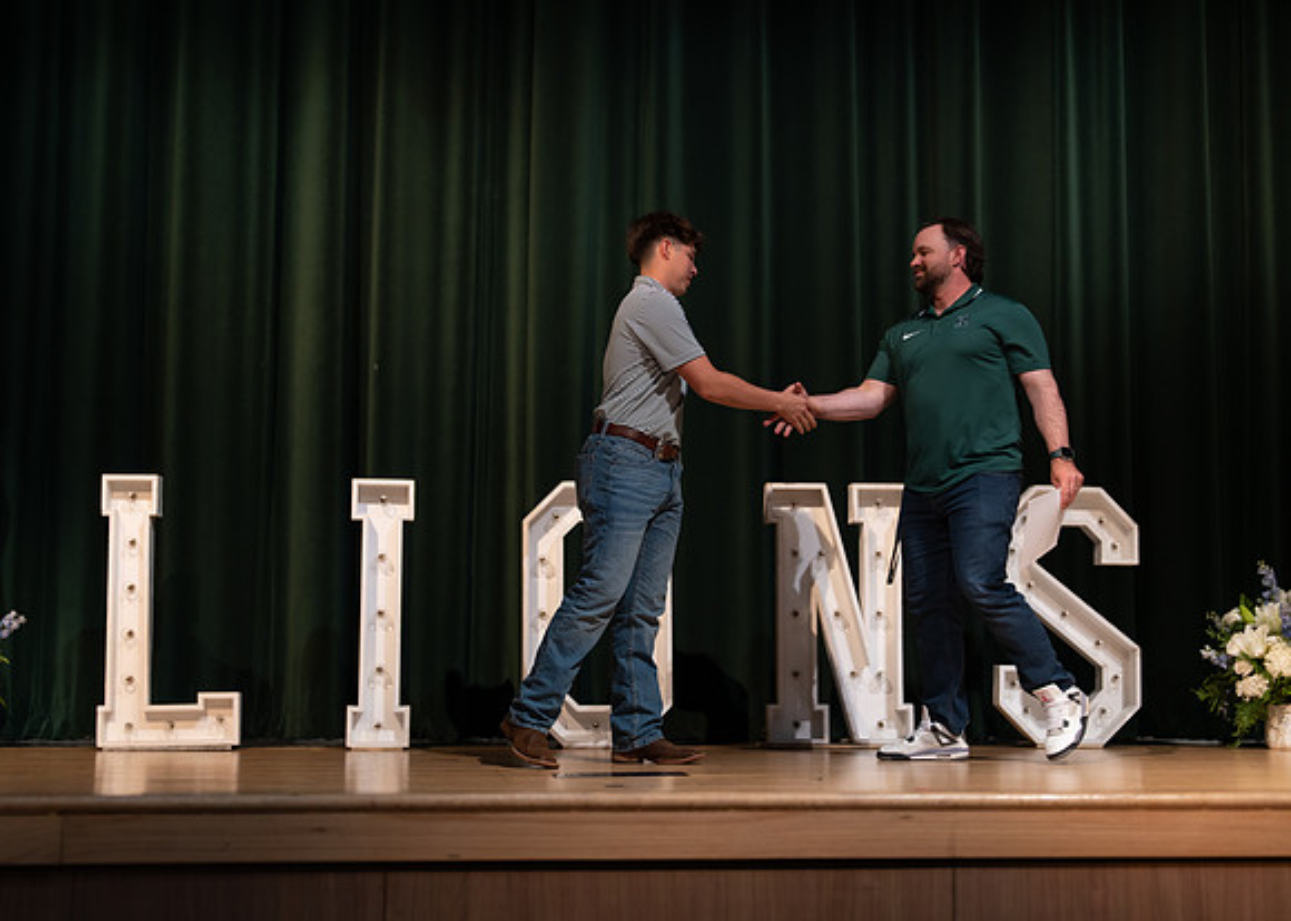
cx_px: 692
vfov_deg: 26.0
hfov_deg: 35.9
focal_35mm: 54
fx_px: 1993
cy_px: 463
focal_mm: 50
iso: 500
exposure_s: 1/320
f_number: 1.2
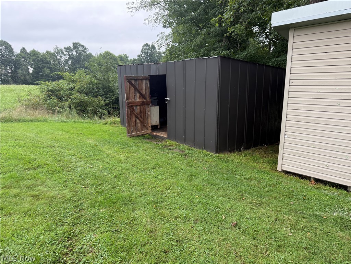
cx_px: 176
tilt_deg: -9.9
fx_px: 243
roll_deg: +2.9
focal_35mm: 24
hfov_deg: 71.6
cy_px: 132
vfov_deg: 56.8
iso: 100
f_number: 1.78
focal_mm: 6.76
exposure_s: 1/326
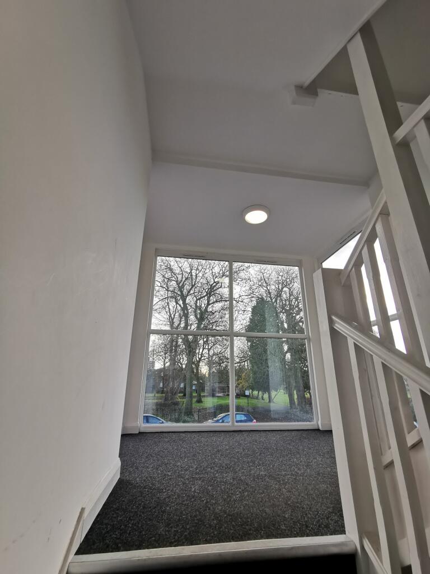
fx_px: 265
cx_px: 215
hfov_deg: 78.1
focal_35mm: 16
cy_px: 287
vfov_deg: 94.5
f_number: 2.2
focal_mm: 2.35
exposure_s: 1/100
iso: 80
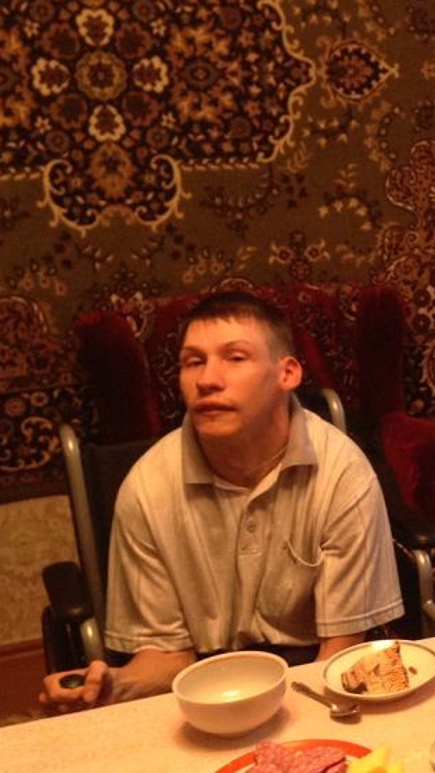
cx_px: 651
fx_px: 1353
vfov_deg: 31.8
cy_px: 446
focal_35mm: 66
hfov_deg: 16.6
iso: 200
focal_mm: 4.13
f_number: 2.4
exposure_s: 1/20
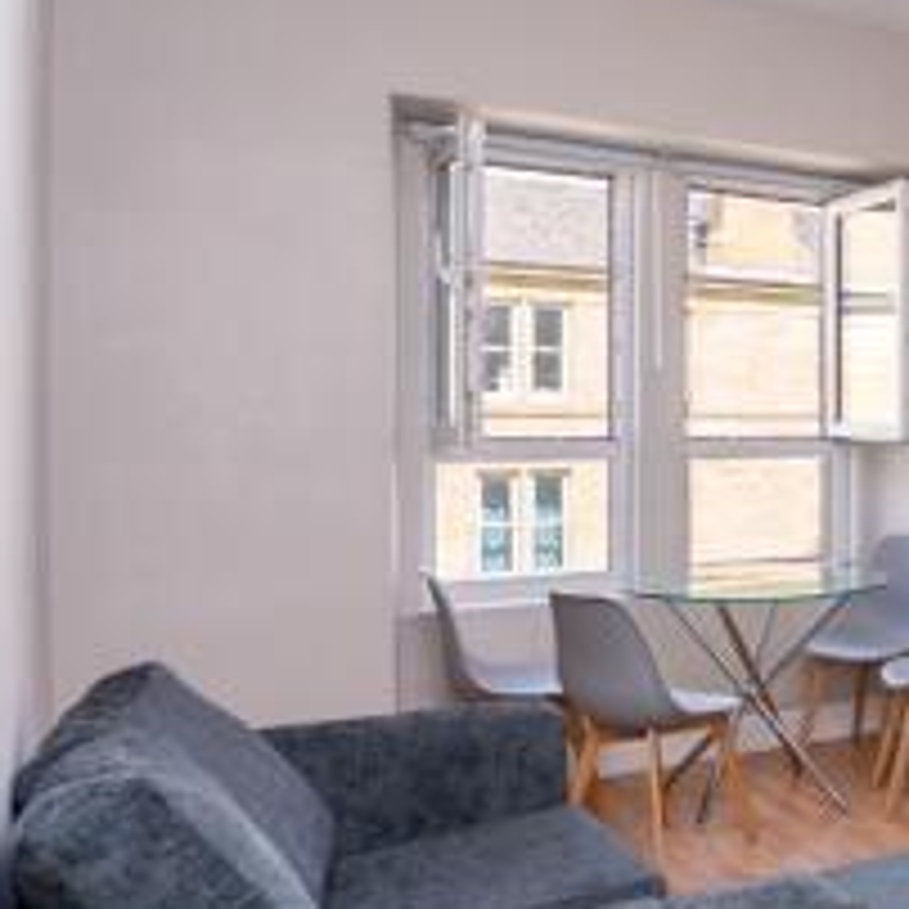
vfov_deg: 40.8
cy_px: 673
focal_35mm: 40
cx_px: 986
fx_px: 1188
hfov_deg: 36.0
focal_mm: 20
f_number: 5
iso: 80
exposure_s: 1/30
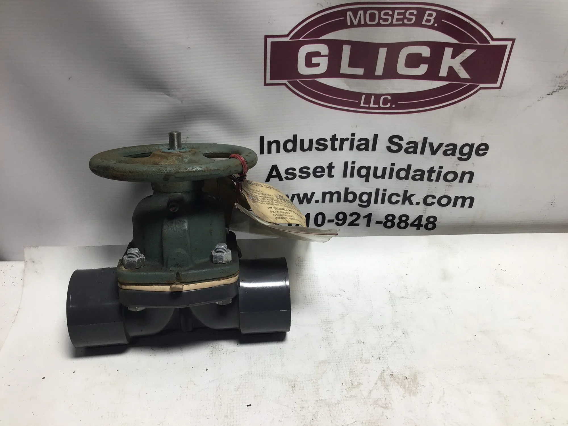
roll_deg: -3.5
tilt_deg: -38.6
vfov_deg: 45.4
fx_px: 509
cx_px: 284
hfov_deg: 58.4
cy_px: 213
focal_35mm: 31
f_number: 2.4
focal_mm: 3.3
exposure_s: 1/120
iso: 25
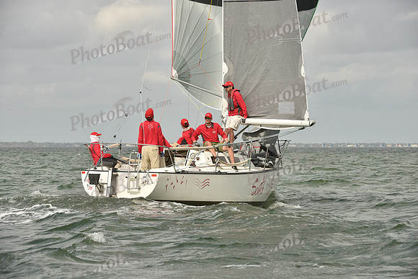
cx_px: 209
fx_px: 2323
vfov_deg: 6.9
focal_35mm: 200
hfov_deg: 10.3
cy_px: 140
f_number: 9
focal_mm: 200
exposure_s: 1/1250
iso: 400
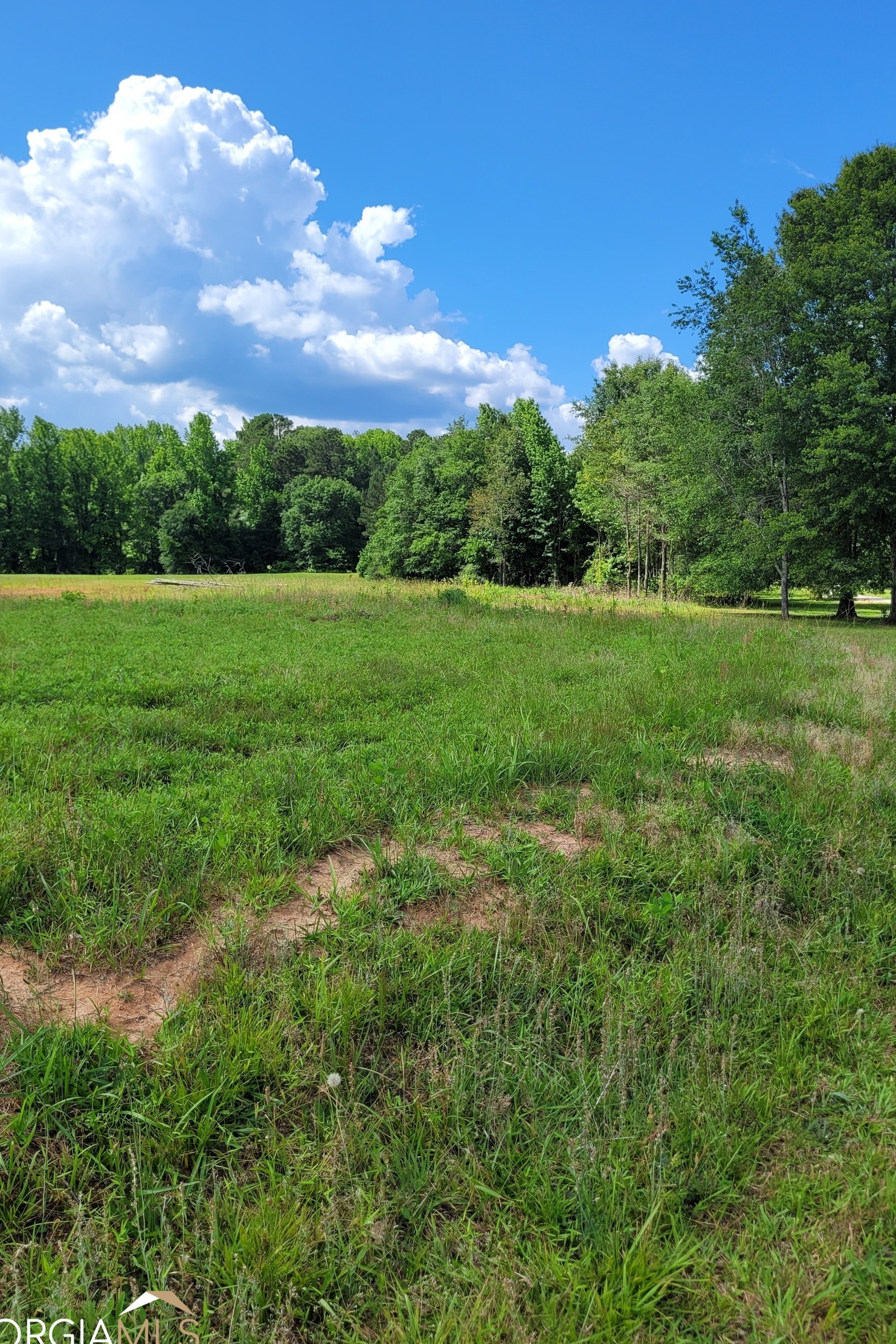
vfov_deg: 65.5
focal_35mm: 28
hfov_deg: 46.4
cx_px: 441
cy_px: 686
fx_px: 1045
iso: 40
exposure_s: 1/1839
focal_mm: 5.4
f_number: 1.8
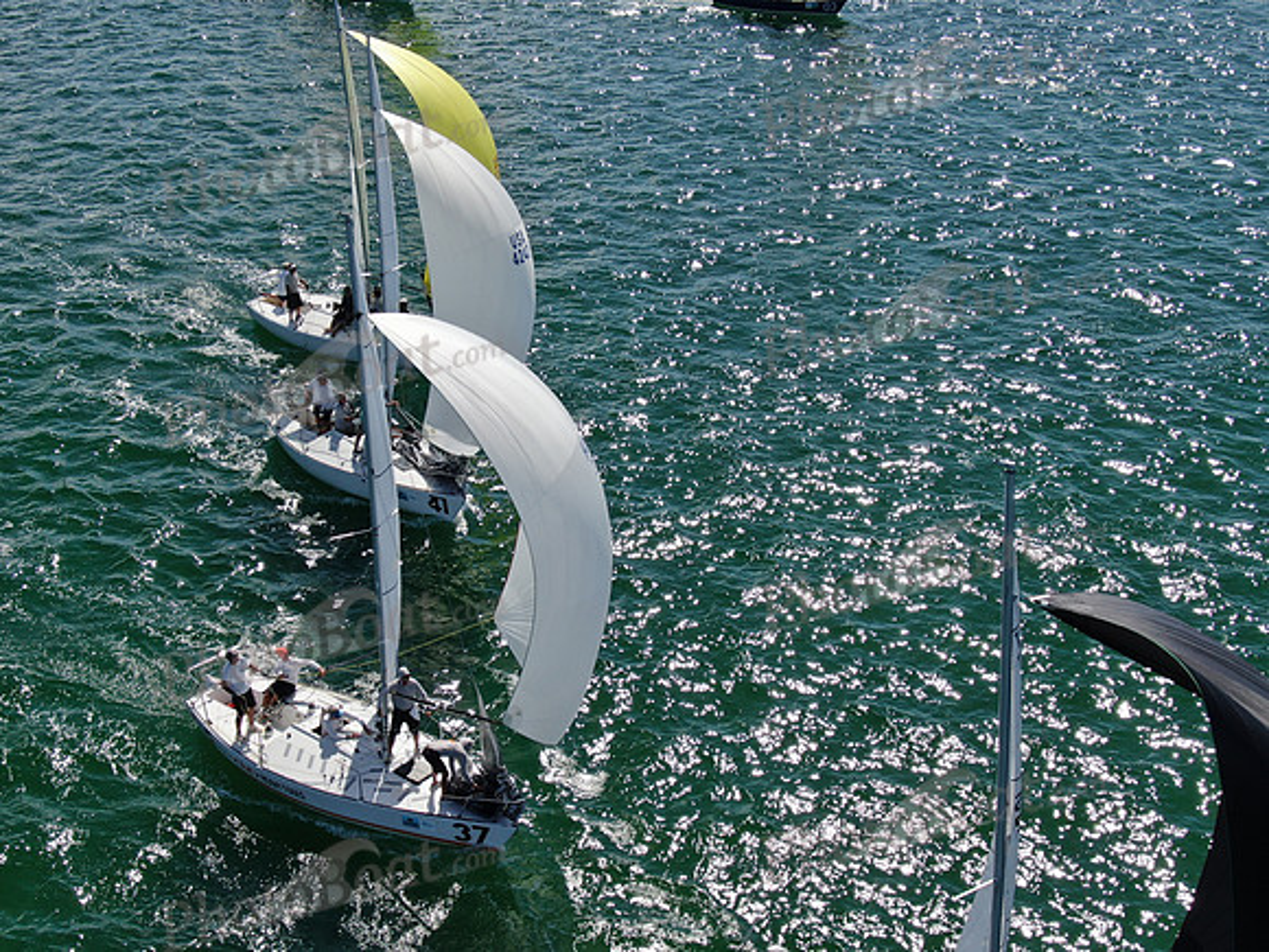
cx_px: 634
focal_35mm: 48
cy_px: 476
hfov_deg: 39.7
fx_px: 1760
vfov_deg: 30.3
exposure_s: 1/1250
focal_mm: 8.6
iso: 100
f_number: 3.8
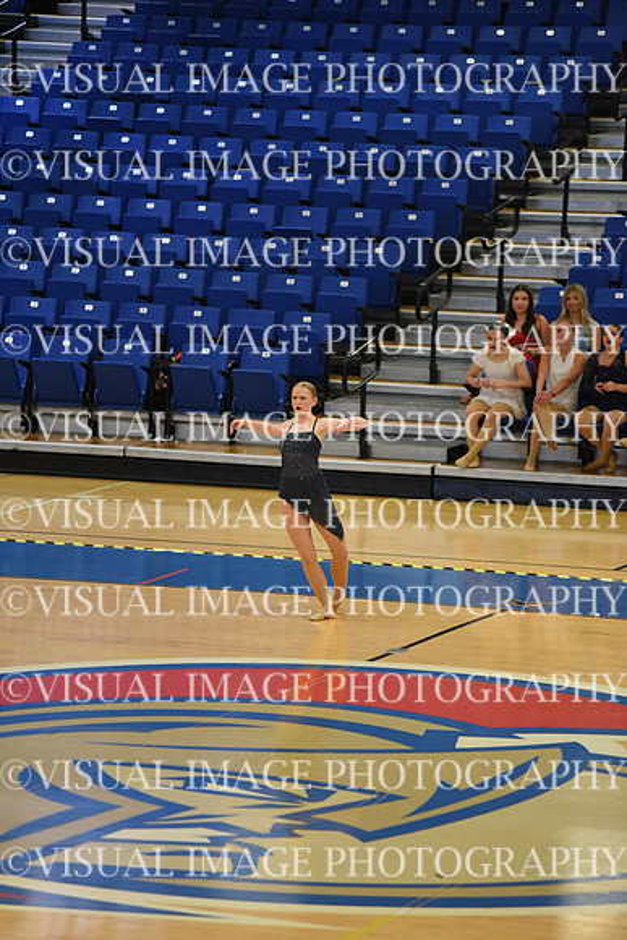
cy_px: 470
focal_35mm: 200
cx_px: 314
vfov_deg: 10.3
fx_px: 5221
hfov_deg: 6.9
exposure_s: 1/1000
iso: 8000
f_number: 2.8
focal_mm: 200
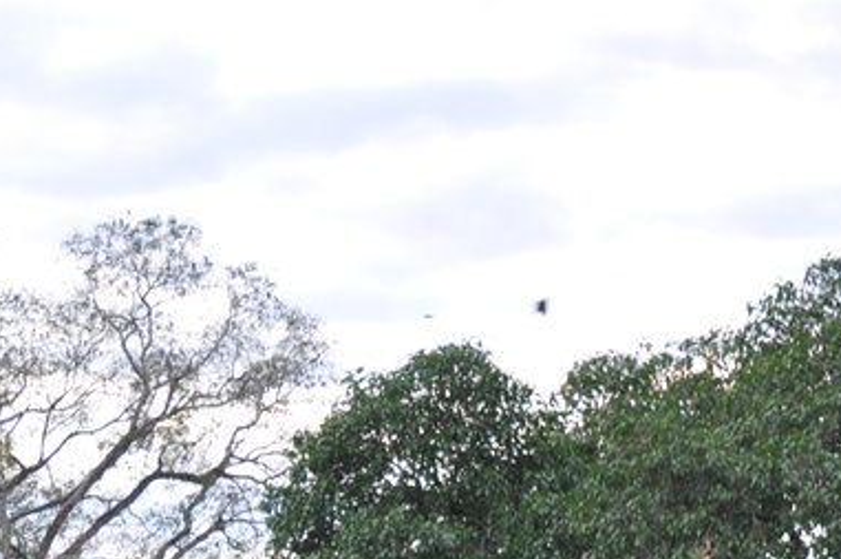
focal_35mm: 151
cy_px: 841
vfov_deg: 8.8
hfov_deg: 13.4
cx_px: 9
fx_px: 3523
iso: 200
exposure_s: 1/40
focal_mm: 32
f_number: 6.3
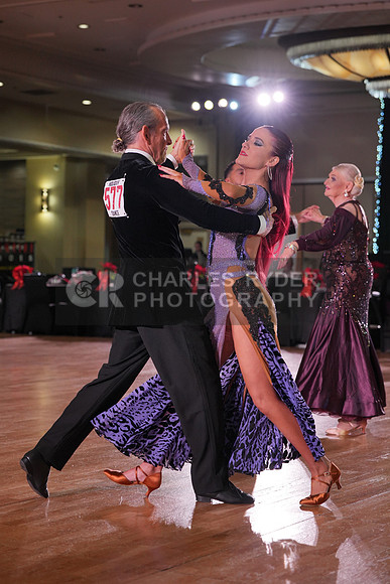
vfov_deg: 27.0
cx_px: 195
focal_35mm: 75
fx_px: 1218
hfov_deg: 18.2
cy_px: 292
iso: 1250
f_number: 4
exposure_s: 1/500
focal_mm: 75
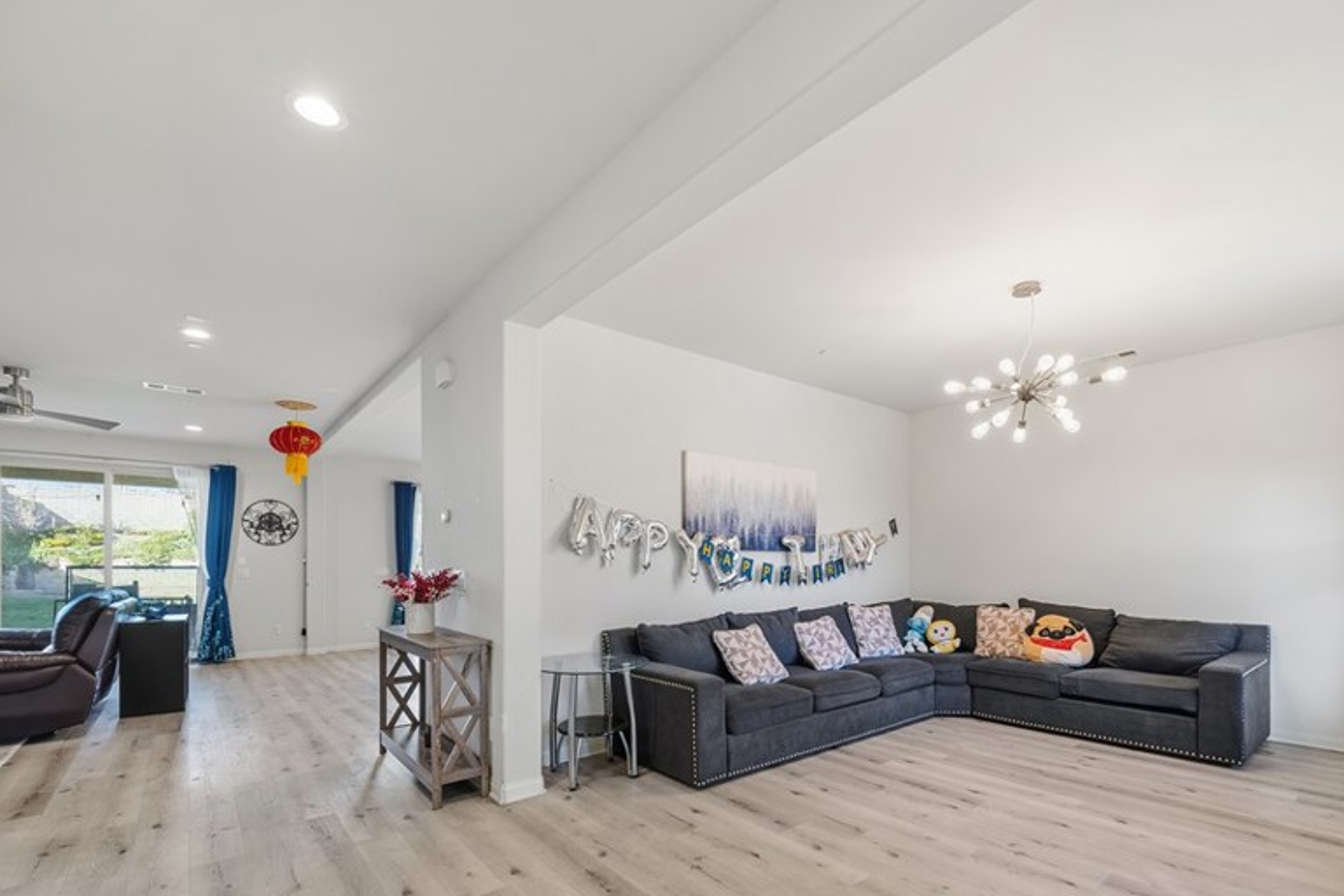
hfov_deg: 96.5
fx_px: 597
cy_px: 567
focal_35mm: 16
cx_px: 728
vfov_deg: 72.4
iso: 800
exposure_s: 1/90
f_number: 8
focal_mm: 12
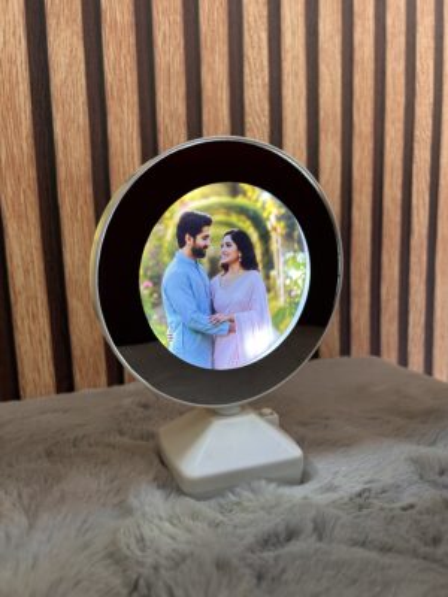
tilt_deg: -7.7
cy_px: 298
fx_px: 449
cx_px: 224
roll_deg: +0.5
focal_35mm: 26
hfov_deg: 53.1
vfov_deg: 67.3
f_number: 1.5
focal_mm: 5.7
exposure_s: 1/50
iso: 125
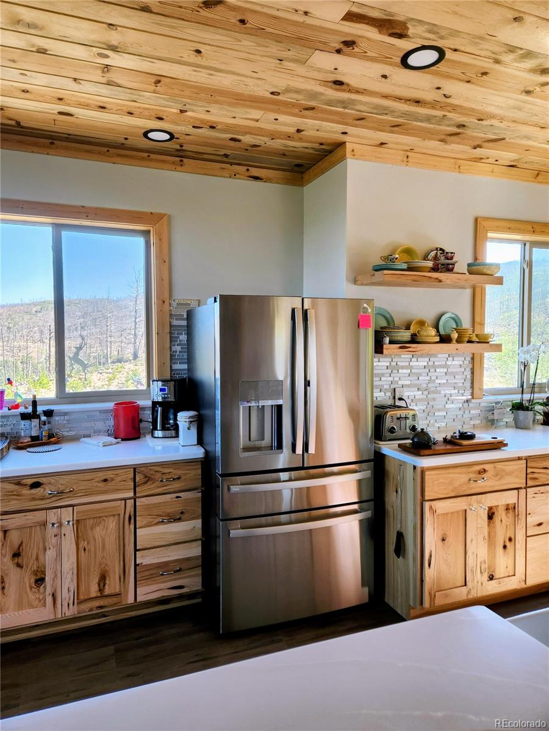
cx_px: 274
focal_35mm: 23
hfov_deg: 58.9
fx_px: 486
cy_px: 366
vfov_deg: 73.9
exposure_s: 1/180
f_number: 1.8
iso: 80
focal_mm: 5.4
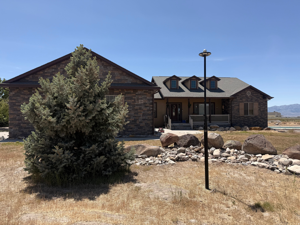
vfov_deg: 56.8
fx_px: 208
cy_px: 112
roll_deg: +0.5
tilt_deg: +1.1
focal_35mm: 24
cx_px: 150
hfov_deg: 71.6
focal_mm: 6.76
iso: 80
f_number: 1.78
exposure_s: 1/4167
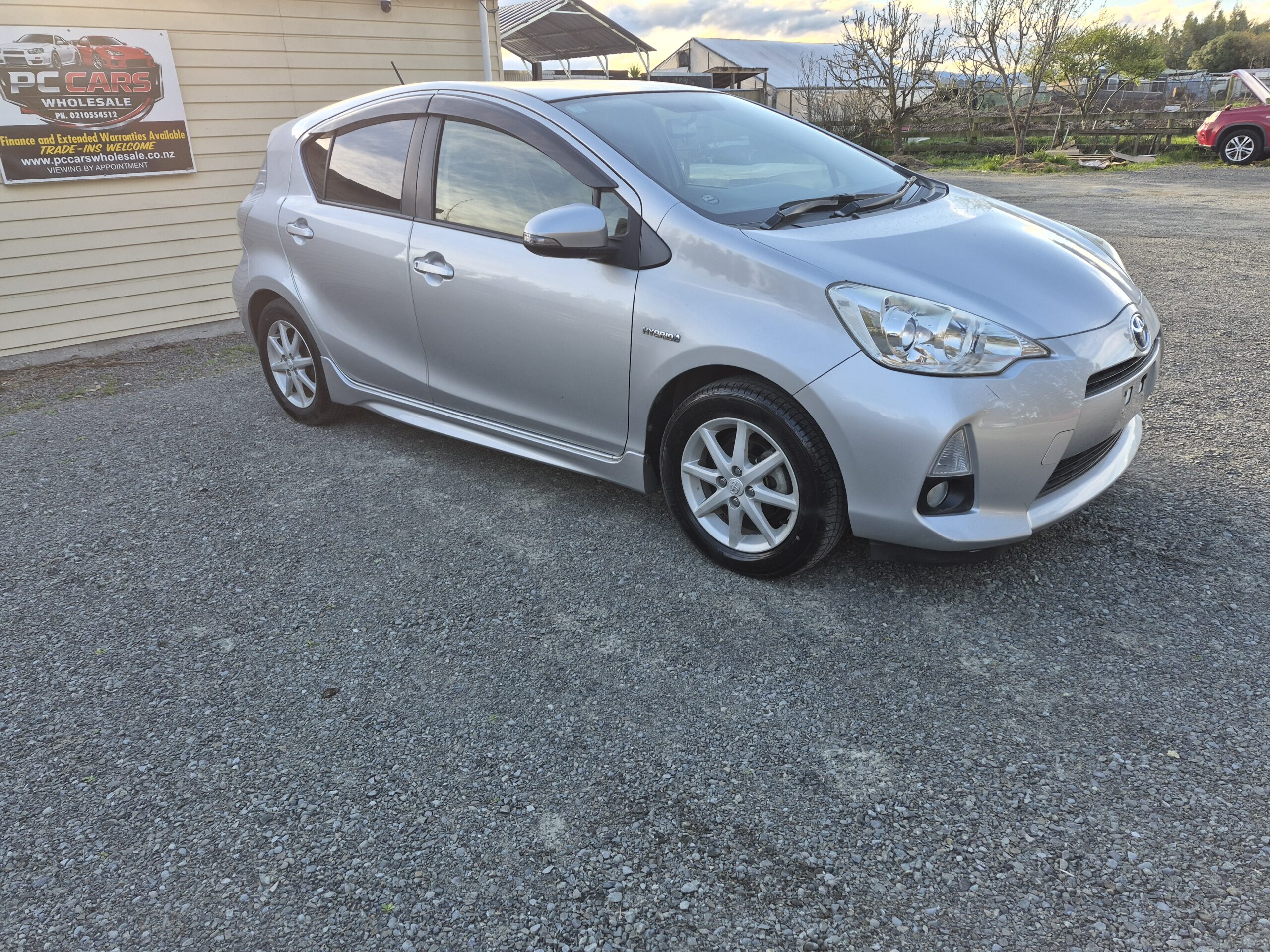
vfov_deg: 58.9
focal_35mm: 23
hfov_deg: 73.9
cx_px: 635
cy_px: 476
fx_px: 844
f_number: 1.8
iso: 80
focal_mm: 5.4
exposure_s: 1/592
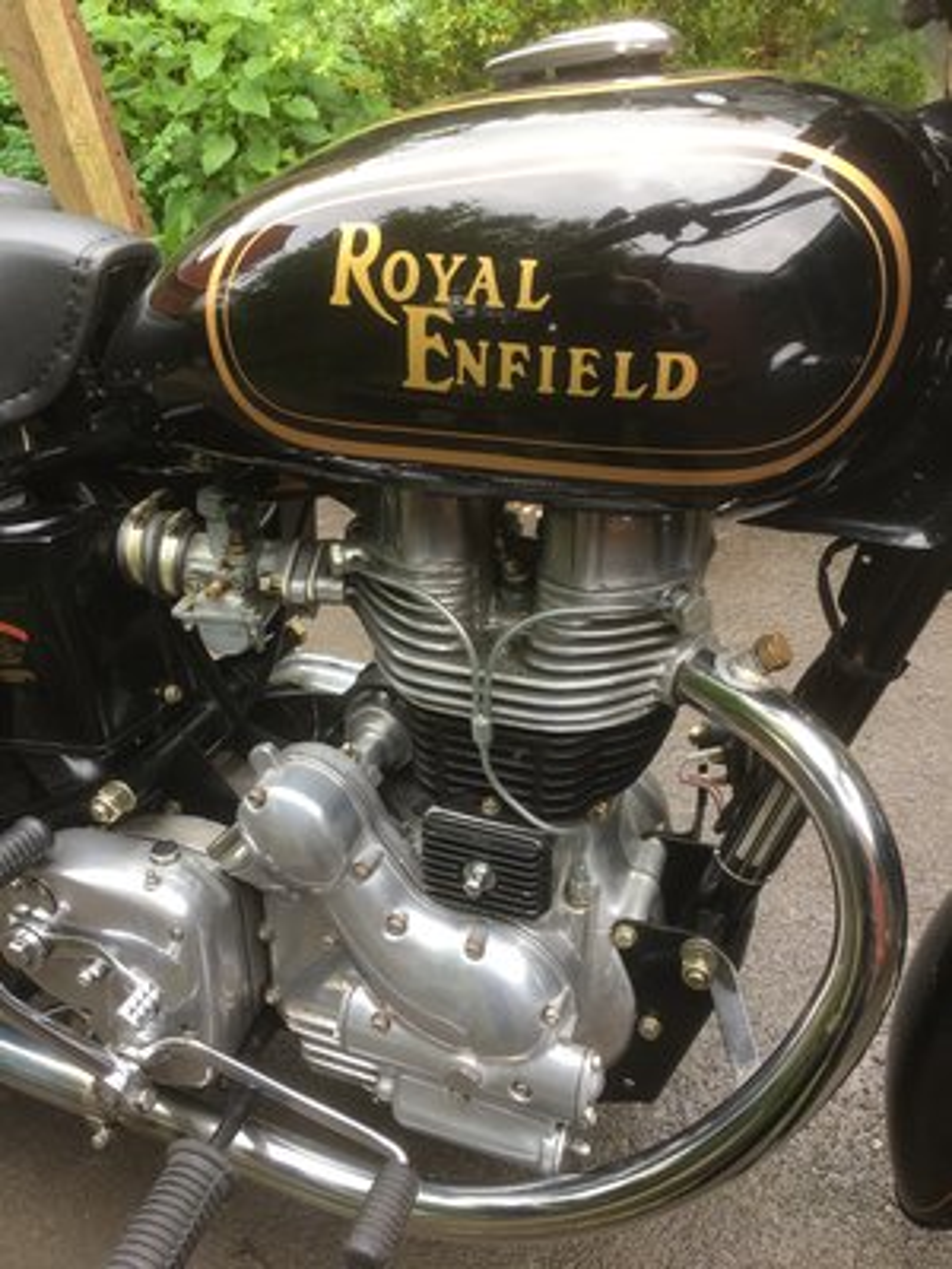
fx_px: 1063
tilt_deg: -43.1
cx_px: 476
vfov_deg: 61.7
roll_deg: +7.3
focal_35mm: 29
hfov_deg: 48.2
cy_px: 634
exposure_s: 1/50
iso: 25
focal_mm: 4.15
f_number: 2.2
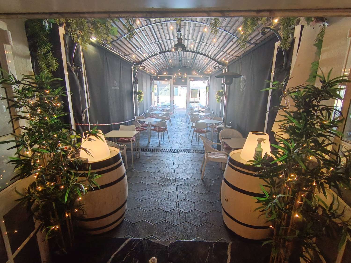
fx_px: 172
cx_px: 176
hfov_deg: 91.0
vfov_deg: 74.7
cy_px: 132
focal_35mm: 17
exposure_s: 1/33.3
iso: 670
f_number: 2.2
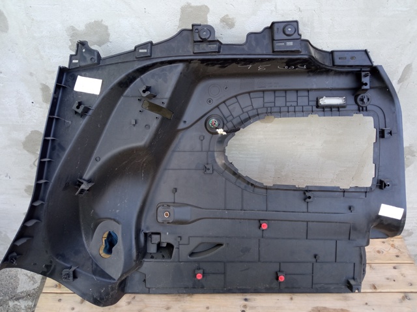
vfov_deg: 51.3
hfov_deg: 65.4
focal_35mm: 27
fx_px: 325
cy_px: 156
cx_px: 208
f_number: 2.2
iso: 214
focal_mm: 3.79
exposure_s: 1/100
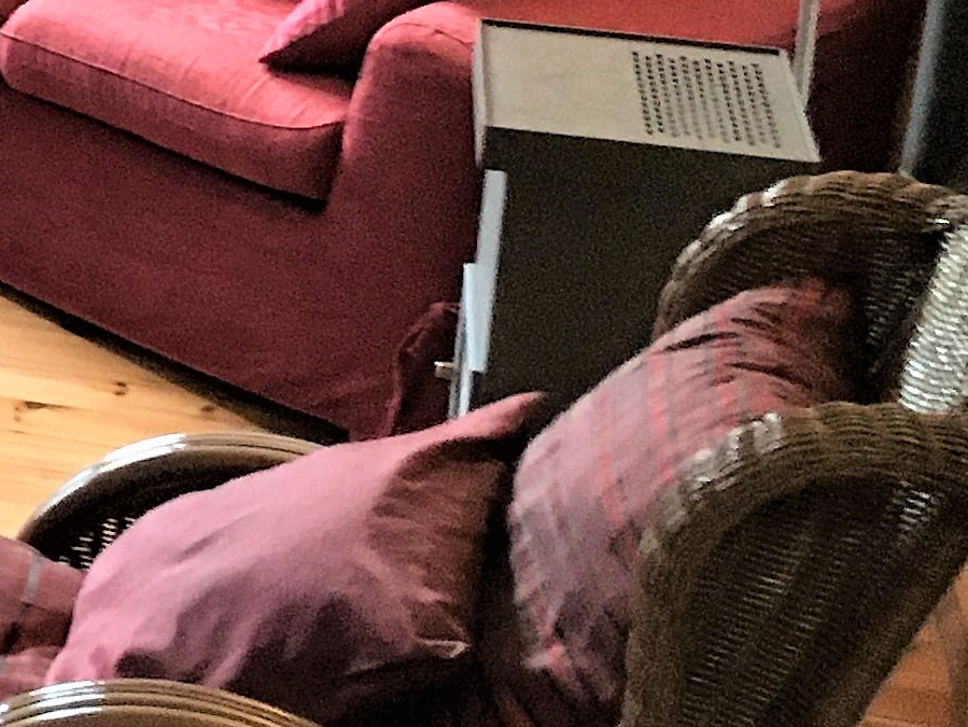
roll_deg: -0.4
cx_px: -746
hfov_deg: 13.6
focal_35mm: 130
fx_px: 3637
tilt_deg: -16.9
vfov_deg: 11.2
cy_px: -116
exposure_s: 1/33
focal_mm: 4.15
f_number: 2.2
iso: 200
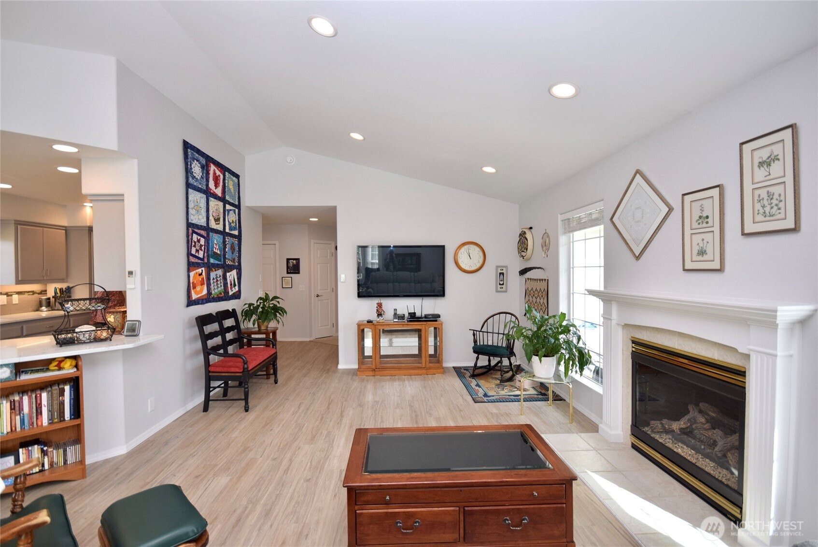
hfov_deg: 100.4
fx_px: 341
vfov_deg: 77.4
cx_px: 409
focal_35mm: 15
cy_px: 274
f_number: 5.6
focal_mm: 10
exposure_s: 1/125
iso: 400
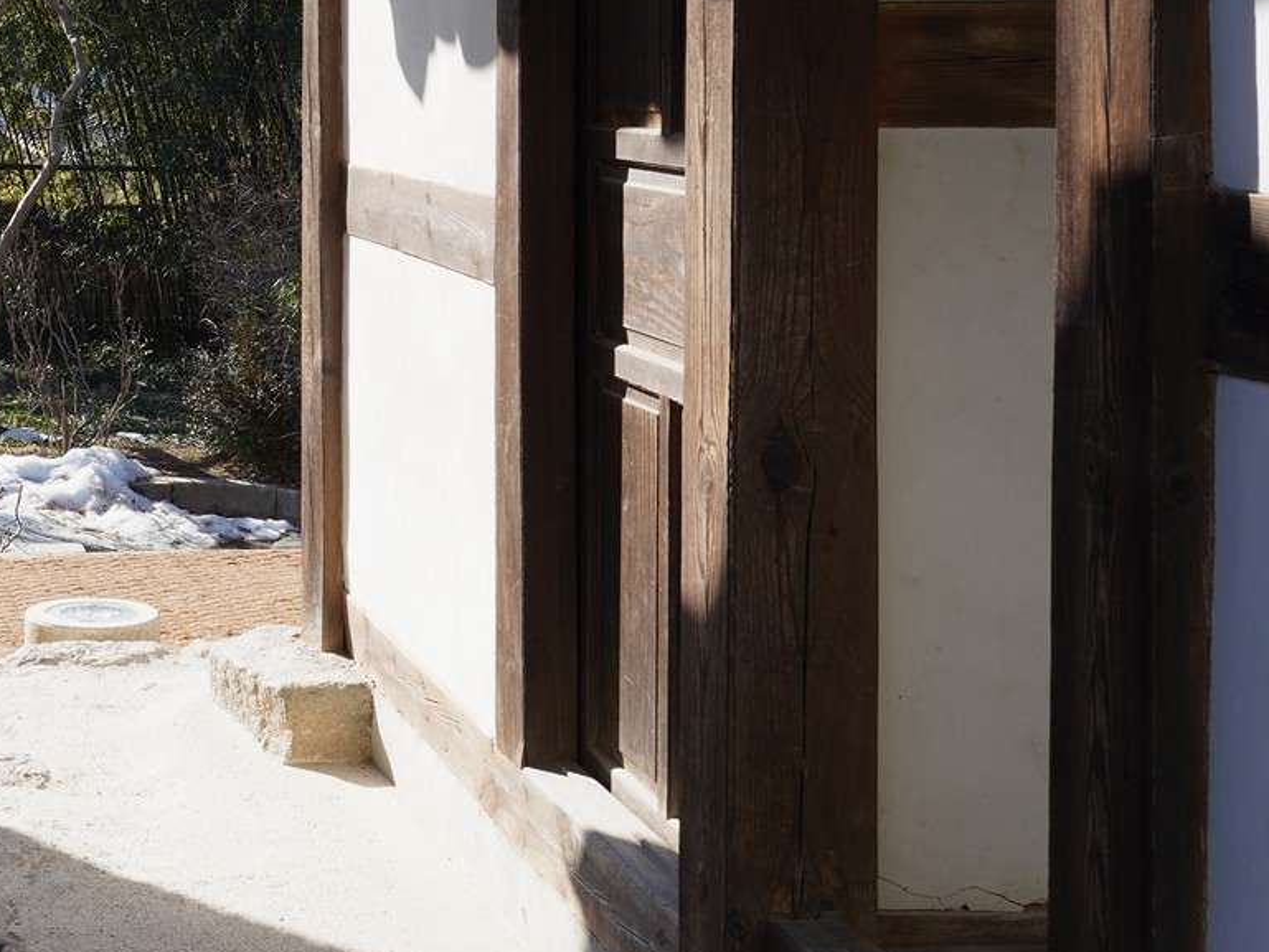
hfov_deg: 25.6
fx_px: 2567
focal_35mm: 70
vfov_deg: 20.6
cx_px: -157
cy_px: 84
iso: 200
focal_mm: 28
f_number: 13
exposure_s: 1/100
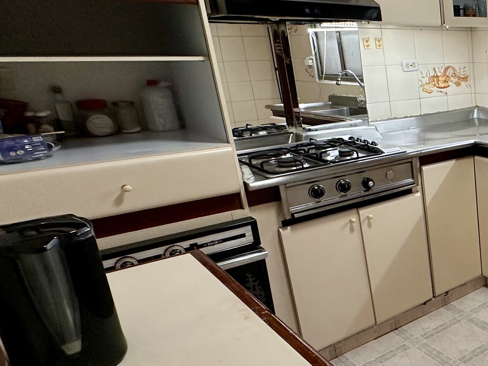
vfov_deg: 40.7
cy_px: 194
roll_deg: -0.2
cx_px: 593
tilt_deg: -17.2
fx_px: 493
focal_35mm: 35
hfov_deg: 38.2
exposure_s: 1/120
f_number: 2.2
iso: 160
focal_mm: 2.22
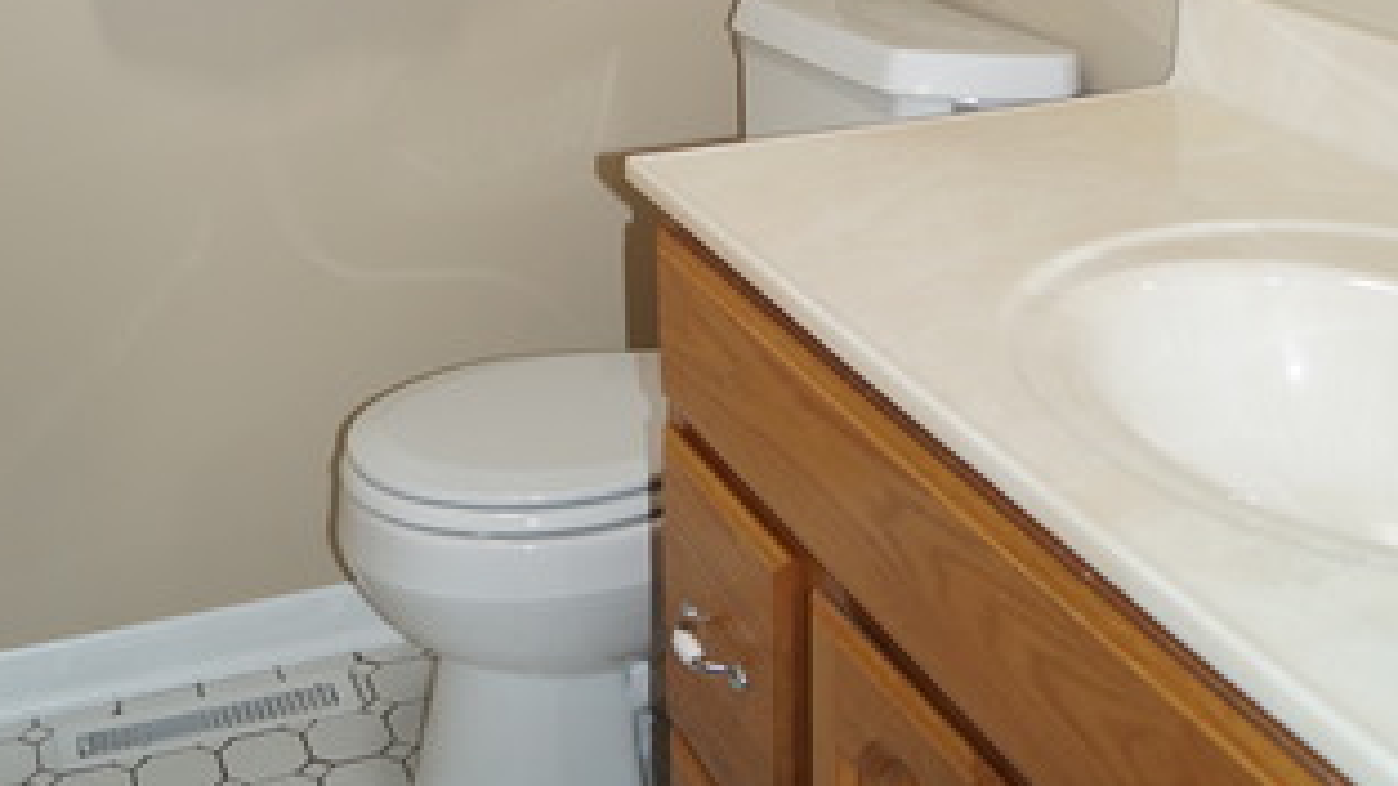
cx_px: 692
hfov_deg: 39.2
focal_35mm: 53
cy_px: -170
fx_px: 1965
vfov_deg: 21.0
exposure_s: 1/160
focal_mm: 22
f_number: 4
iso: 500
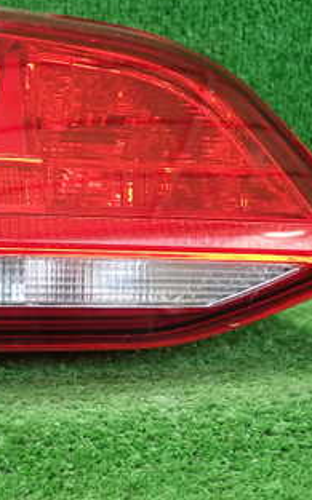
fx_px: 832
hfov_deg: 20.5
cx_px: -2
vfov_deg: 33.3
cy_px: 182
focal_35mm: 61
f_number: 2.3
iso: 320
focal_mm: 5.5
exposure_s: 1/125
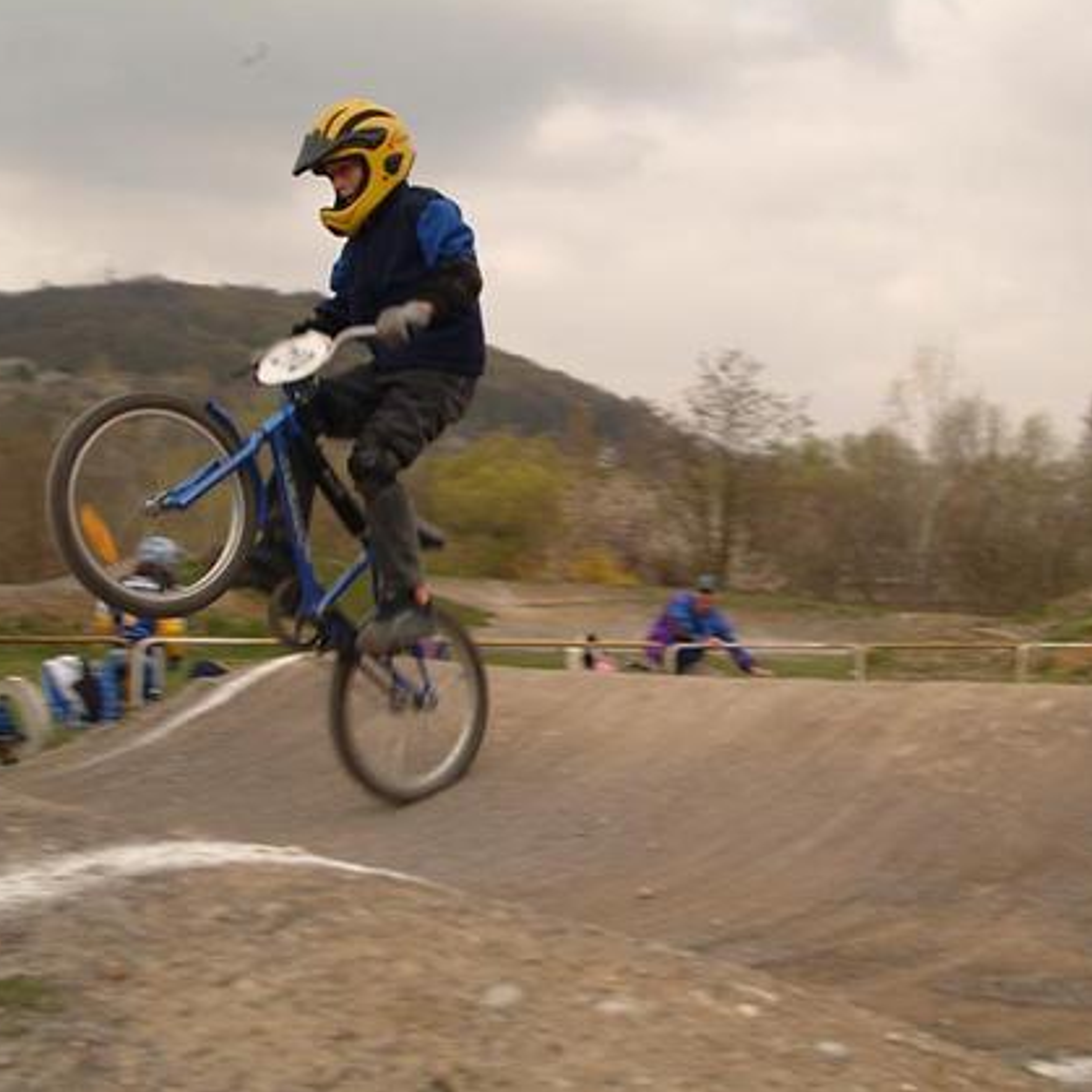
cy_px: 537
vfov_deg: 32.4
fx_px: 1879
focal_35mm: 53
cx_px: 751
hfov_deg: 32.1
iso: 100
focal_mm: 27
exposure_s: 1/125
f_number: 8
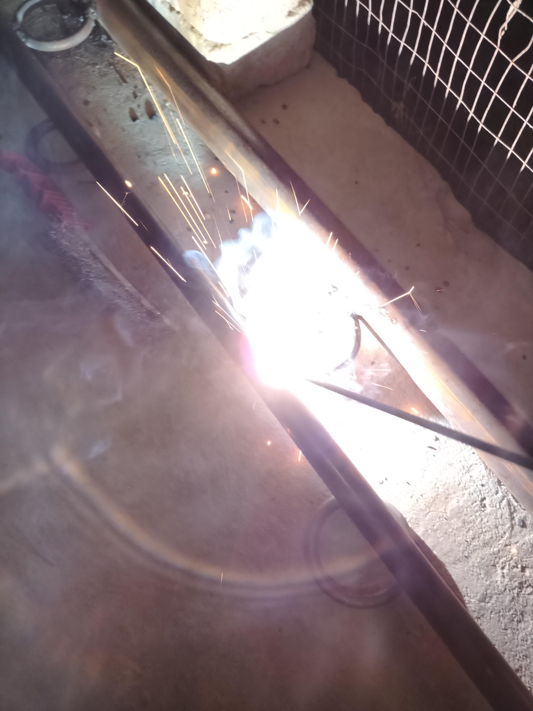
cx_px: 266
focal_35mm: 24
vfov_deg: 71.6
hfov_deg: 56.8
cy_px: 356
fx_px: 493
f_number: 1.75
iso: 328
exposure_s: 1/50
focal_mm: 5.25
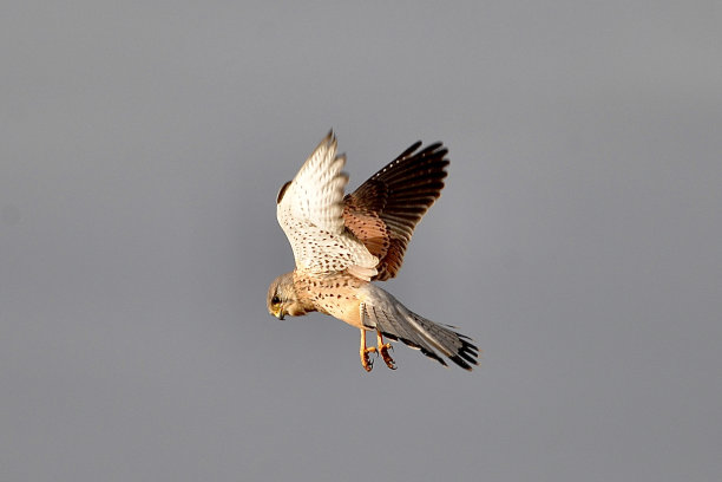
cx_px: 361
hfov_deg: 3.4
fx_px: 12032
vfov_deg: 2.3
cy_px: 241
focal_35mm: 600
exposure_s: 1/1000
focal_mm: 600
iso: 500
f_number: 6.3
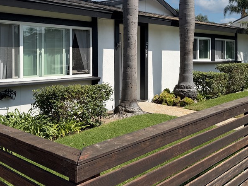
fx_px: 294
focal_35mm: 41
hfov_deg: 45.7
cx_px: 134
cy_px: 54
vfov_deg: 34.6
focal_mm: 6.76
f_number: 1.78
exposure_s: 1/4405
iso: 80
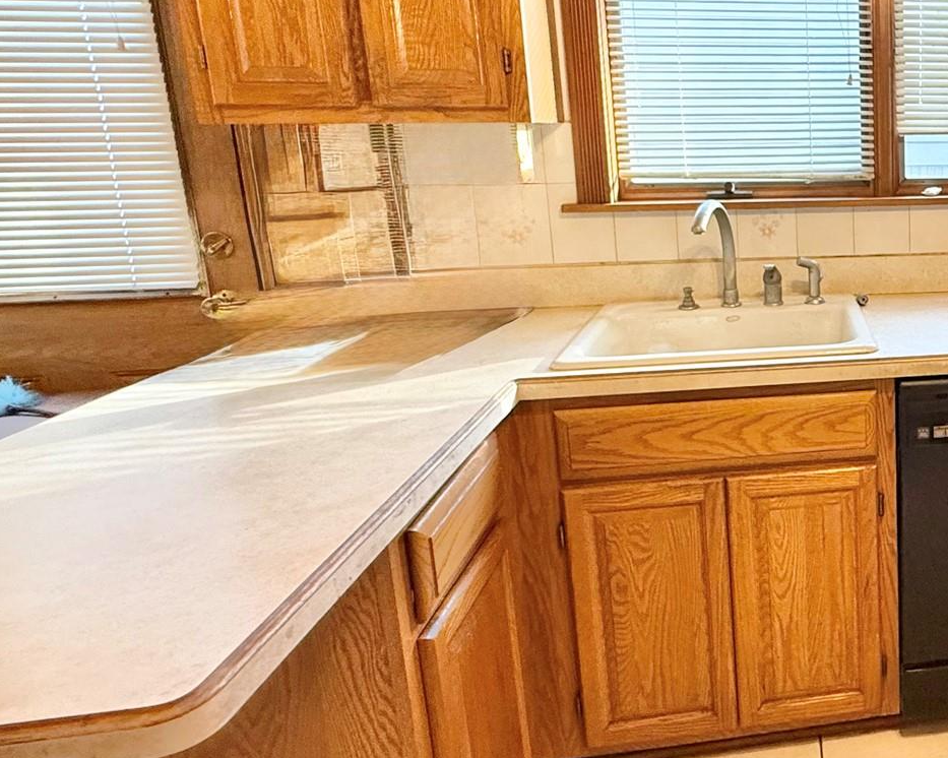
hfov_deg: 48.8
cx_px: 939
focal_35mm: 30
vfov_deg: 48.1
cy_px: 289
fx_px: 842
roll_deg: -0.1
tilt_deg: -11.4
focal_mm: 2.22
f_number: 2.2
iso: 250
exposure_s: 1/120
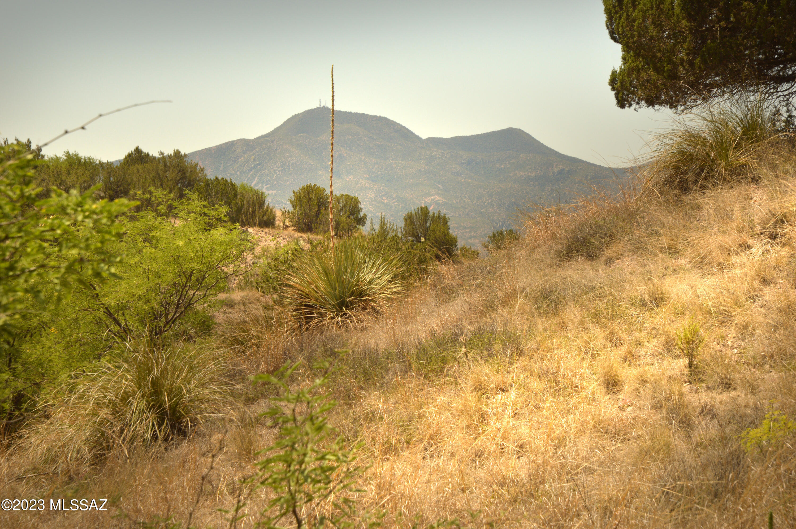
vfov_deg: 14.7
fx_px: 2054
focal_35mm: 93
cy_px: 264
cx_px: 398
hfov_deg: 21.9
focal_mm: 62
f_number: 10
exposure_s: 1/500
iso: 100
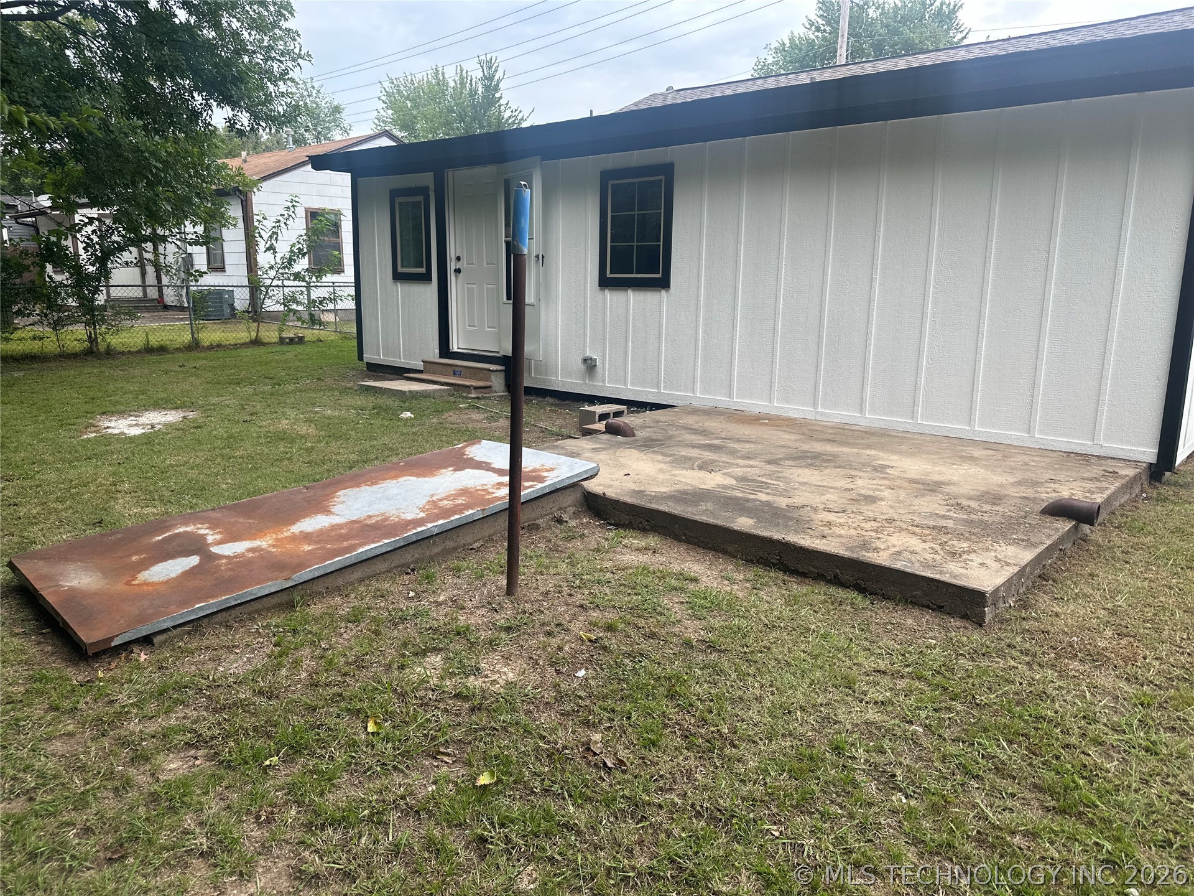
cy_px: 448
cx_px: 597
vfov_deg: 56.8
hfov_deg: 71.6
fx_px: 828
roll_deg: -0.5
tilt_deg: -12.3
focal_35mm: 24
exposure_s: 1/317
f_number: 1.78
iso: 80
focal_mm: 6.86
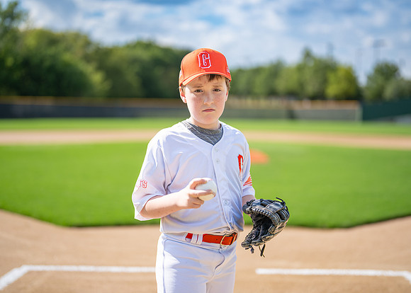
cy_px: 146
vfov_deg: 26.7
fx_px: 618
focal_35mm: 53
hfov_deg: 36.8
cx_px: 206
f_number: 1.2
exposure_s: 1/6400
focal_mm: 50
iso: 100
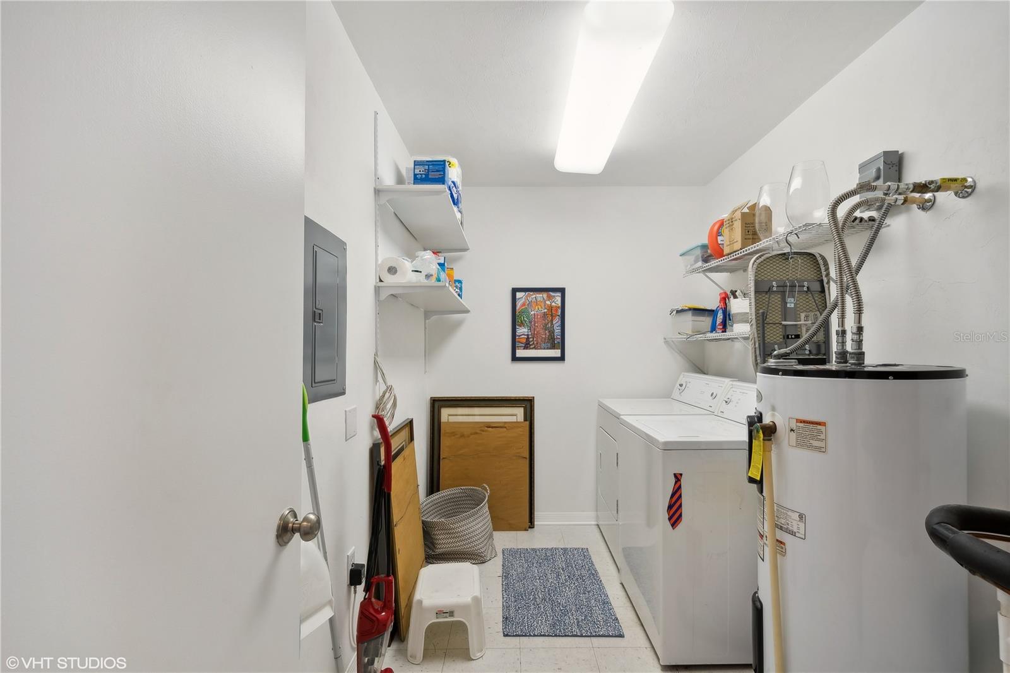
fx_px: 421
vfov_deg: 77.3
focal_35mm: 15
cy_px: 336
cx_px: 505
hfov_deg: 100.4
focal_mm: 10
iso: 200
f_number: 8
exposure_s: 1/8
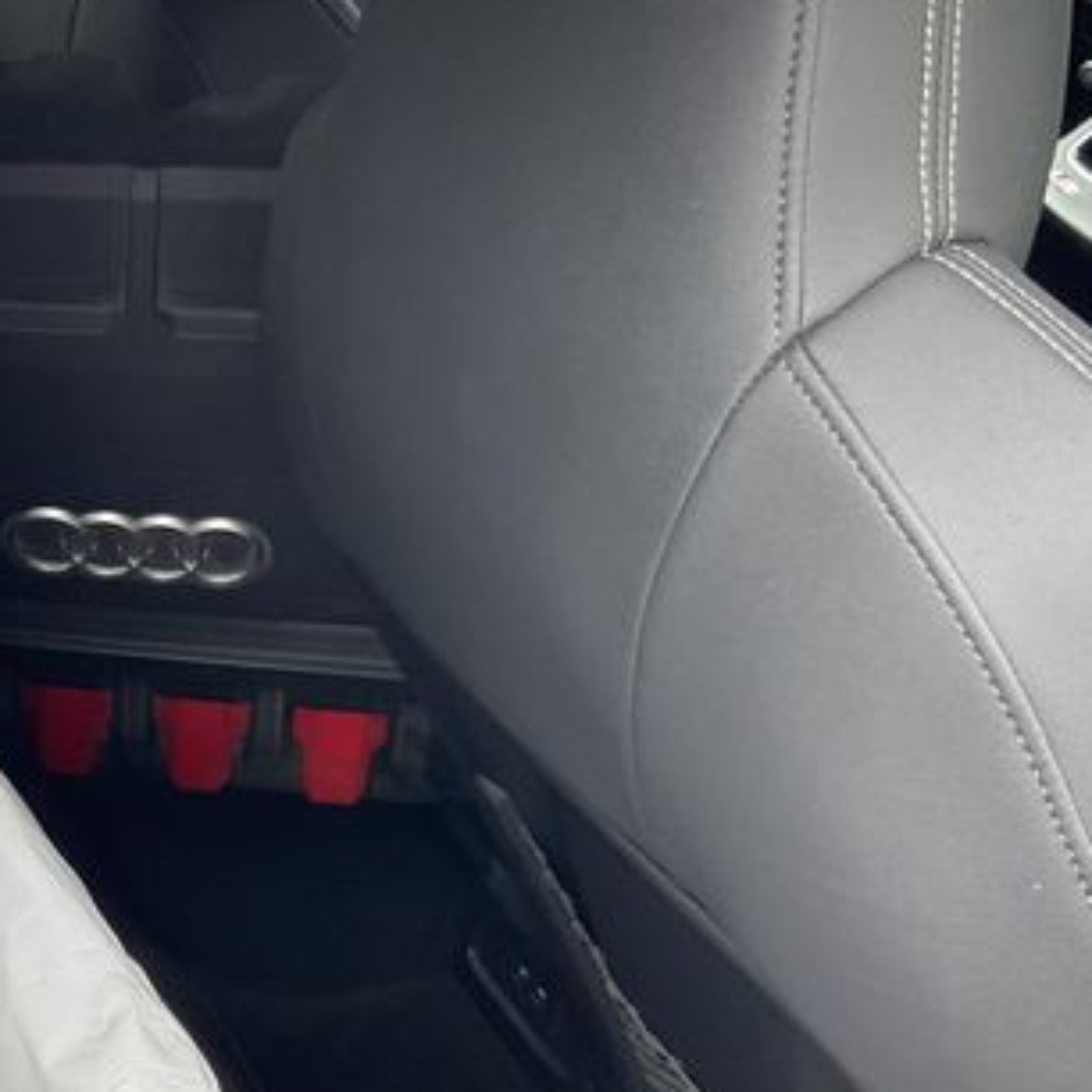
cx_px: -68
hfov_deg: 24.3
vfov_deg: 25.7
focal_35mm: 67
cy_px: 446
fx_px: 2391
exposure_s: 1/122
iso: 50
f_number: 1.8
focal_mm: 3
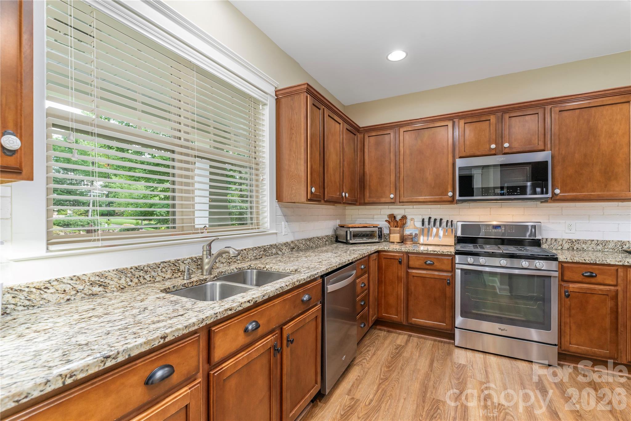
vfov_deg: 77.3
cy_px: 210
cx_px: 316
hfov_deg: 100.4
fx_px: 263
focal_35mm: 15
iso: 320
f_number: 8
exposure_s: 1/8
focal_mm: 15
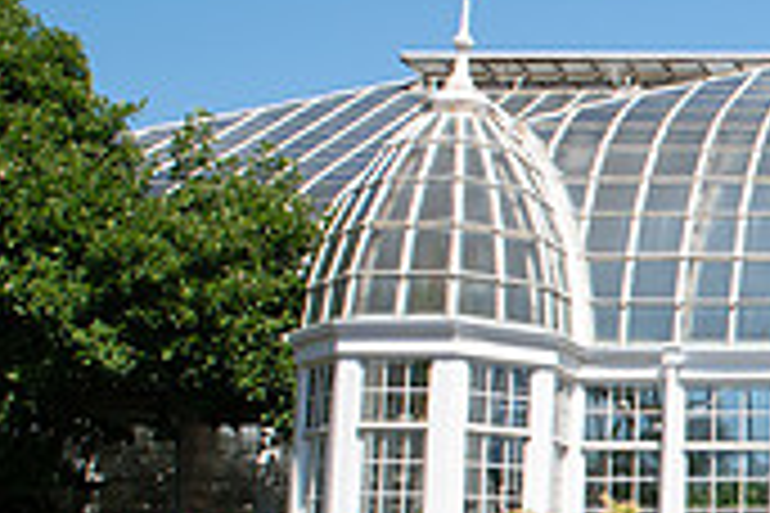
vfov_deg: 15.1
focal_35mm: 90
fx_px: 1925
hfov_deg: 18.5
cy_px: 388
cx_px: 1316
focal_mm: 24
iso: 160
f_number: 8
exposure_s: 1/200
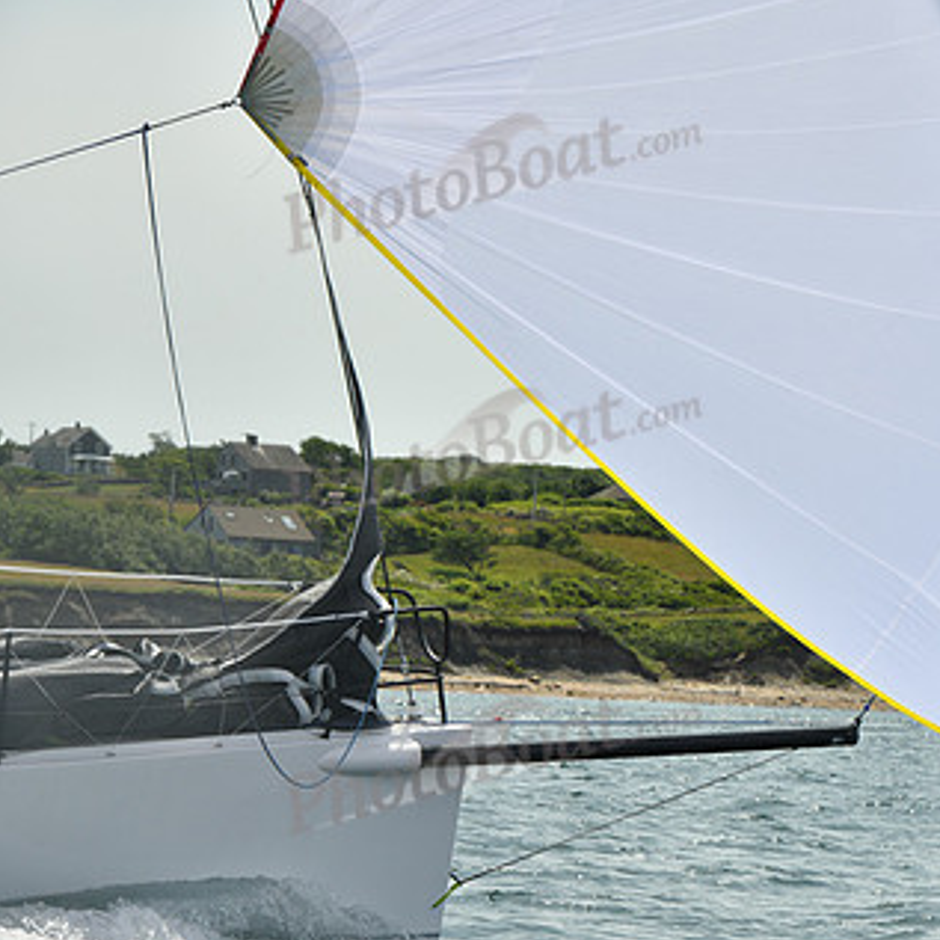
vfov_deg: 8.3
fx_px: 6452
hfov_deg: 8.3
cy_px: 562
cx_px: 857
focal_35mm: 210
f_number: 10
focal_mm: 135
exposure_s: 1/1000
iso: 320
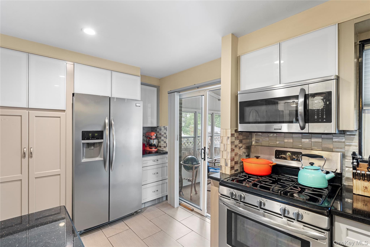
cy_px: 124
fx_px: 164
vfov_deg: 73.7
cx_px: 185
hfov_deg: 96.7
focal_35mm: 16
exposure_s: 2
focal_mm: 16
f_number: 10
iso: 800
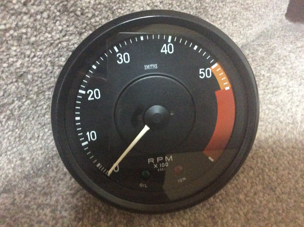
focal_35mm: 32
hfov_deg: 56.9
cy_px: 114
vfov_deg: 44.0
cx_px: 152
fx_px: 281
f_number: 2.4
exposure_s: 1/17
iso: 640
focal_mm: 3.3
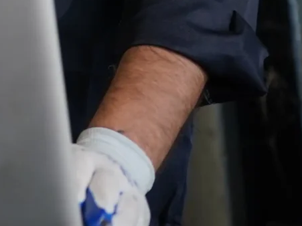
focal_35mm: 191
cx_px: -544
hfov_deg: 8.8
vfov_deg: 7.3
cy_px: -290
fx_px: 1666
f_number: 2.5
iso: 640
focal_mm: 35
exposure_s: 1/160
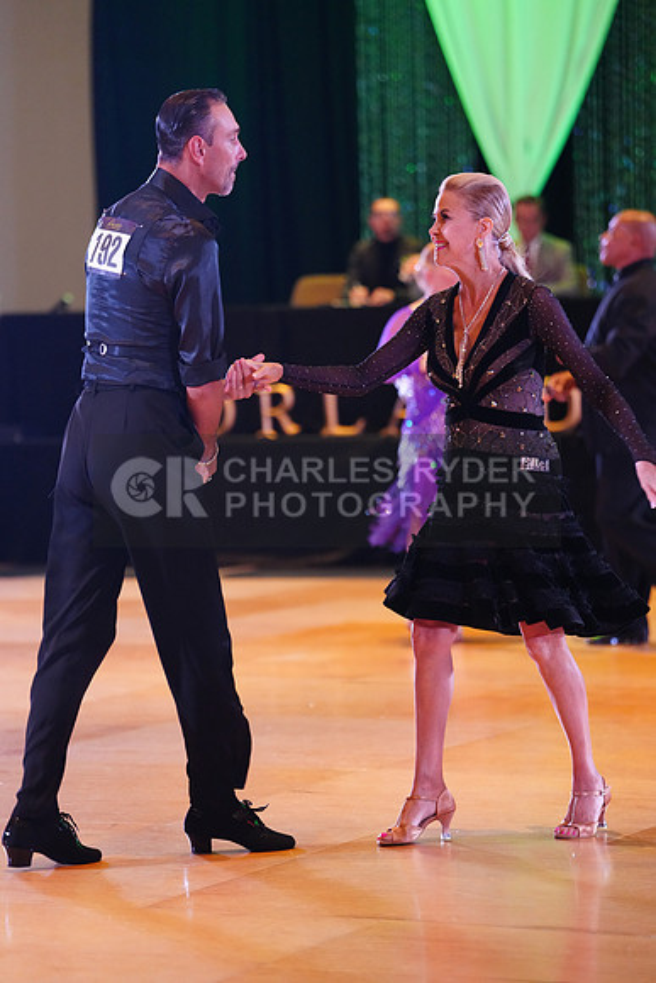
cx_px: 328
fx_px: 3578
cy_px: 492
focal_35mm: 131
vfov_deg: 15.6
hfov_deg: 10.5
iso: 5000
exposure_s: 1/320
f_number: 2.8
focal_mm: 131
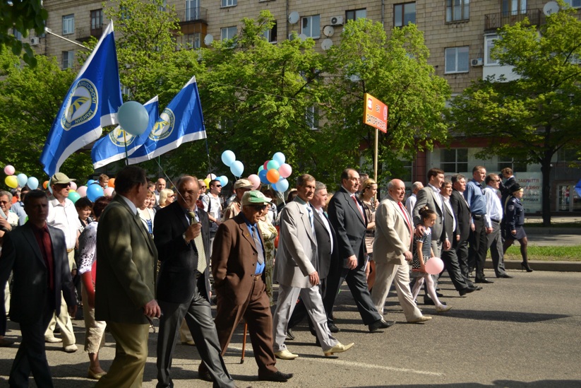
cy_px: 194
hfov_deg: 49.5
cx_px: 290
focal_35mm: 39
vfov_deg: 34.2
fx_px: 629
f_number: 4.2
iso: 100
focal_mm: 26
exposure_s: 1/640
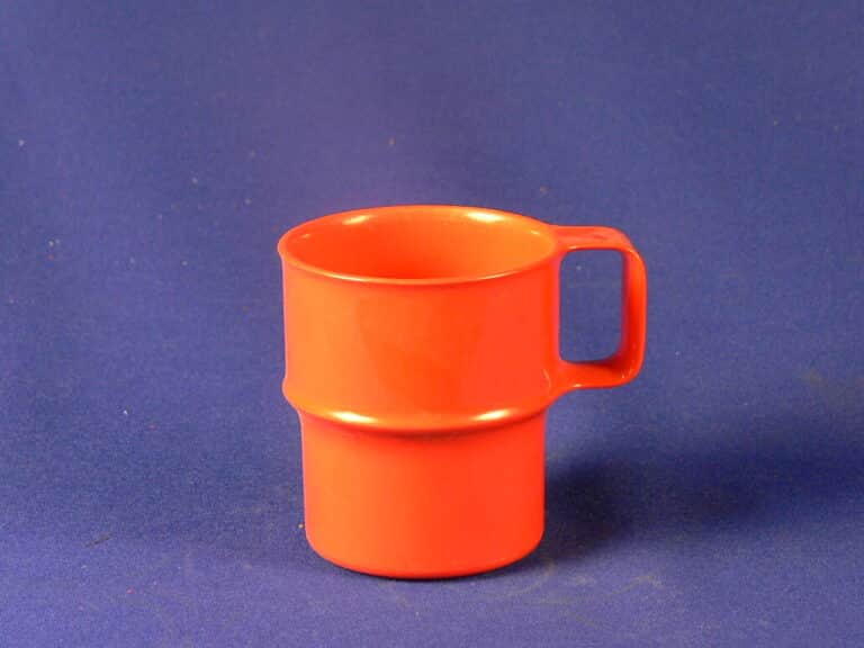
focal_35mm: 129
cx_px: 432
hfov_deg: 15.3
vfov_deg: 11.5
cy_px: 324
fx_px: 3220
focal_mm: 17.1
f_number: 3.2
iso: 200
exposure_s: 1/30
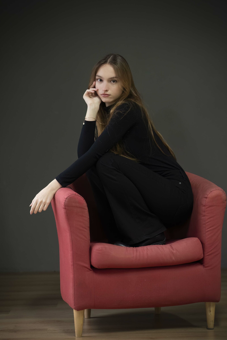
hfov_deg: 13.1
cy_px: 170
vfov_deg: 19.4
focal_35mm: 105
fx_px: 992
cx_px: 114
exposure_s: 1/100
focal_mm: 105
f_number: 4.5
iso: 2500
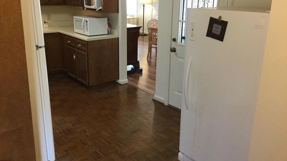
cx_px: 143
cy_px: 64
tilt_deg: -17.1
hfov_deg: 58.0
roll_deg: -0.8
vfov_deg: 34.5
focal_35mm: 34
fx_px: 259
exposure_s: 1/30
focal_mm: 3.3
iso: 125
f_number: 2.4
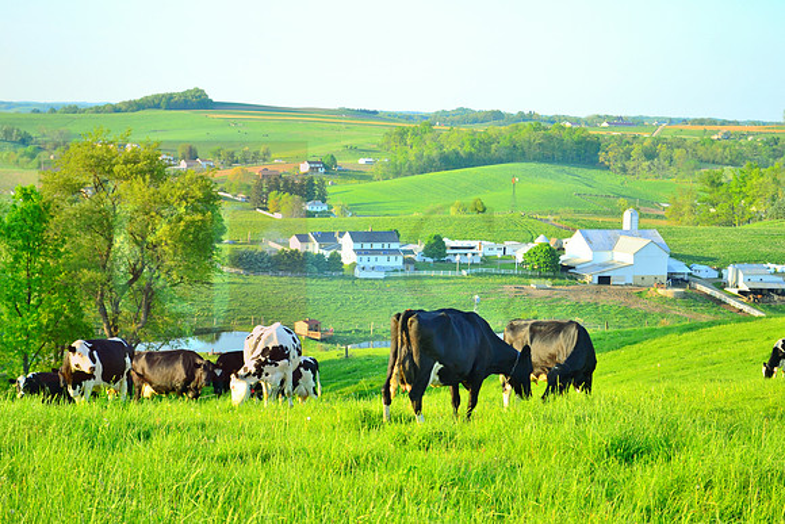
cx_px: 392
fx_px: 1570
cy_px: 262
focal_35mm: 72
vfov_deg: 18.9
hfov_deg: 28.1
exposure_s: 1/80
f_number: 5.6
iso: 100
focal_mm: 48
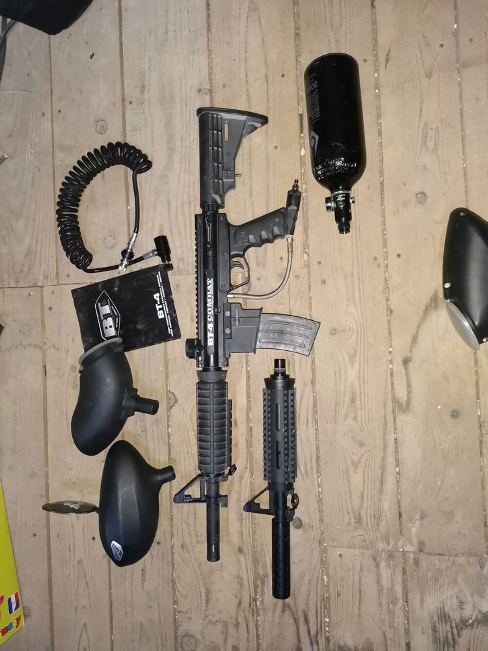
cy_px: 326
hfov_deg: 53.1
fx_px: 489
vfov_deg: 67.3
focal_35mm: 26
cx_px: 244
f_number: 1.8
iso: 640
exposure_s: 1/33.3
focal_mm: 4.75
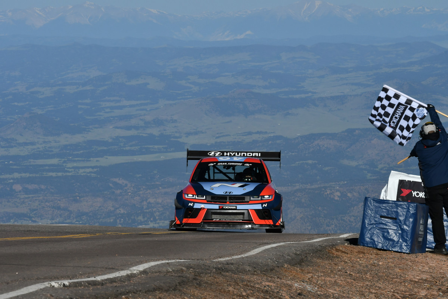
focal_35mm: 225
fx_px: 2800
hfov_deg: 9.1
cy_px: 150
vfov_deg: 6.1
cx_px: 224
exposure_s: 1/500
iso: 400
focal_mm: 150
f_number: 14
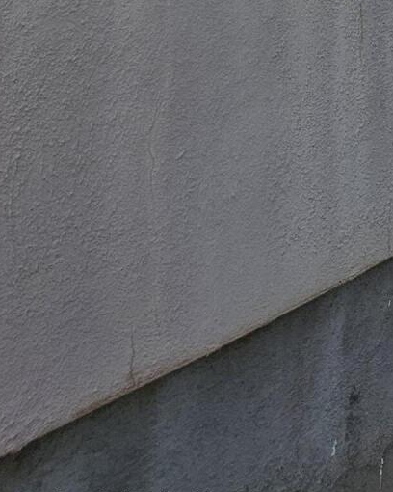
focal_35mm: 88
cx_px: 667
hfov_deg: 15.4
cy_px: -362
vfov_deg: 17.9
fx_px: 1279
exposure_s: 1/1314
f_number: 1.8
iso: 40
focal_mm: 5.4
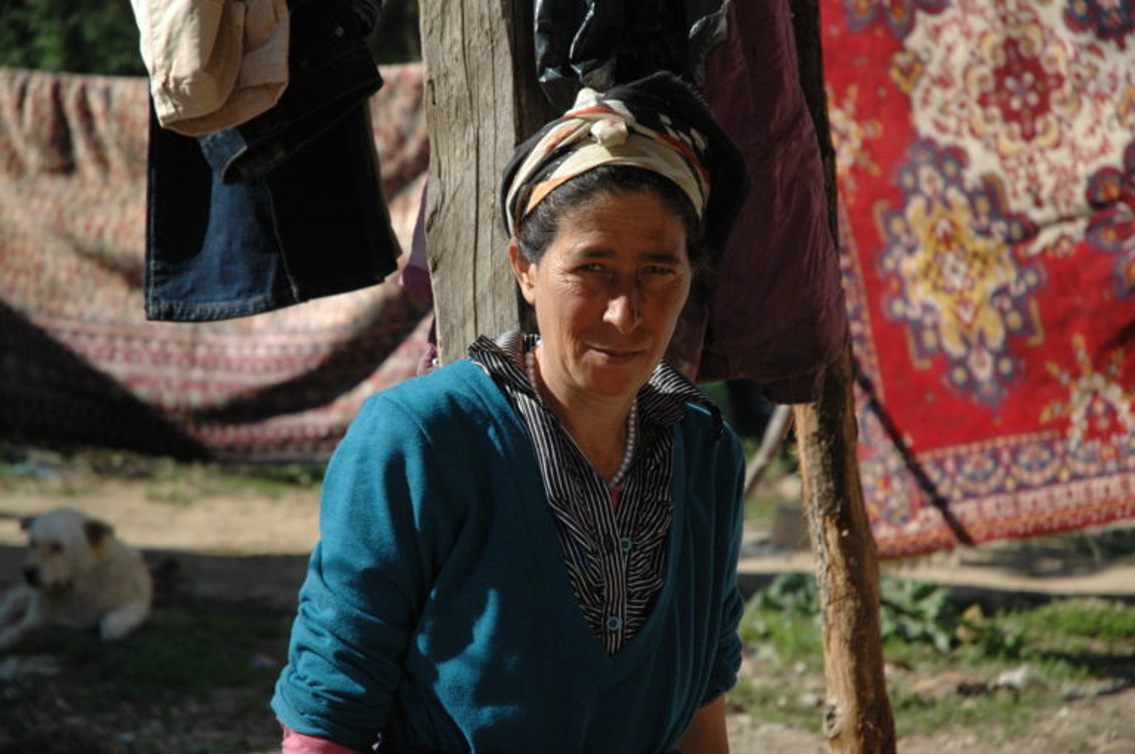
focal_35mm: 105
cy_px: 377
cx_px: 568
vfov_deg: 13.0
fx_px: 3306
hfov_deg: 19.5
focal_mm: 70
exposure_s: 1/2500
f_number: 4.5
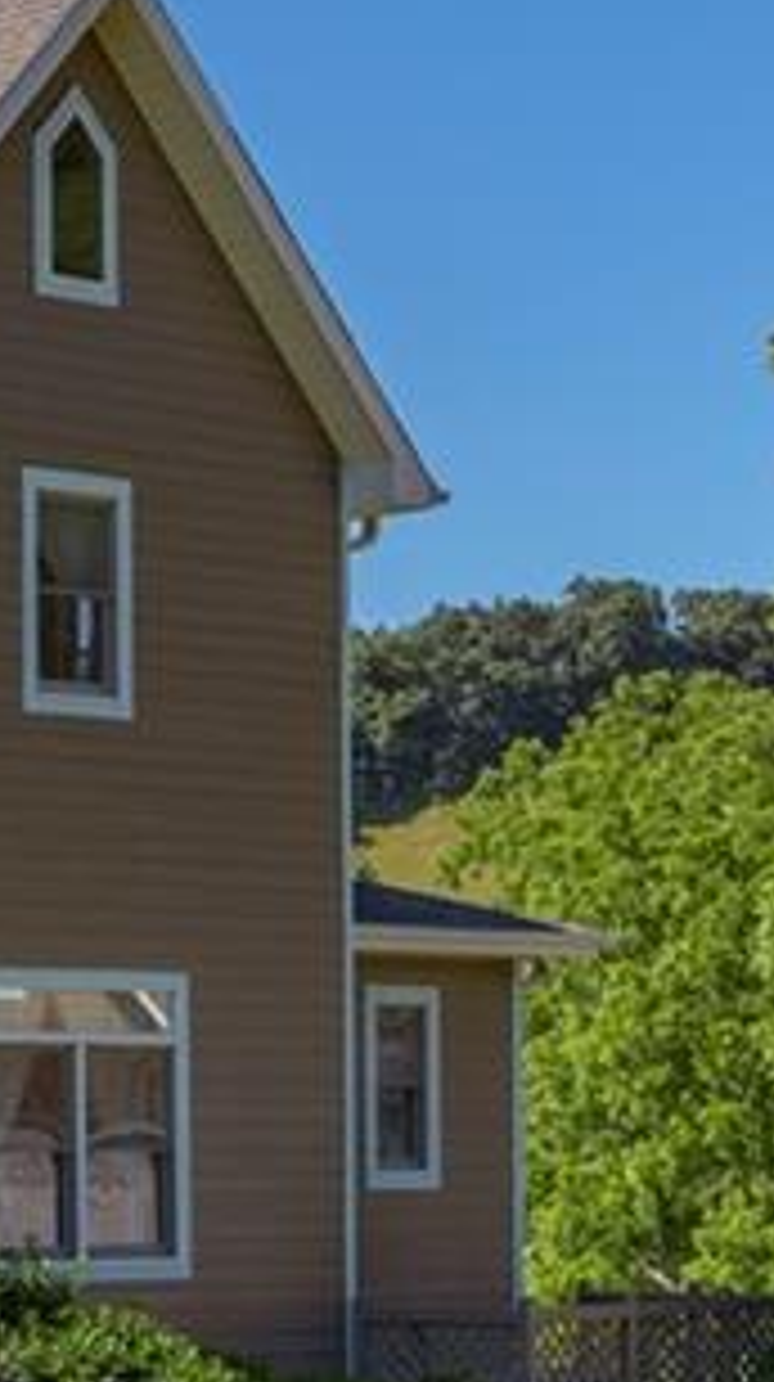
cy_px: 799
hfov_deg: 9.9
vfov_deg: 19.1
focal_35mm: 112
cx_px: -878
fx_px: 4099
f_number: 8
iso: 100
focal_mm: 32
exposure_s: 1/320
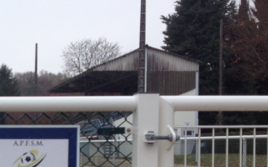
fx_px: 745
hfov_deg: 18.9
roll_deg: +1.4
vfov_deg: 12.7
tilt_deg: -1.8
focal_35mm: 102
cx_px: -84
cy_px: 168
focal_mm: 4.28
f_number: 2.4
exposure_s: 1/302
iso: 50
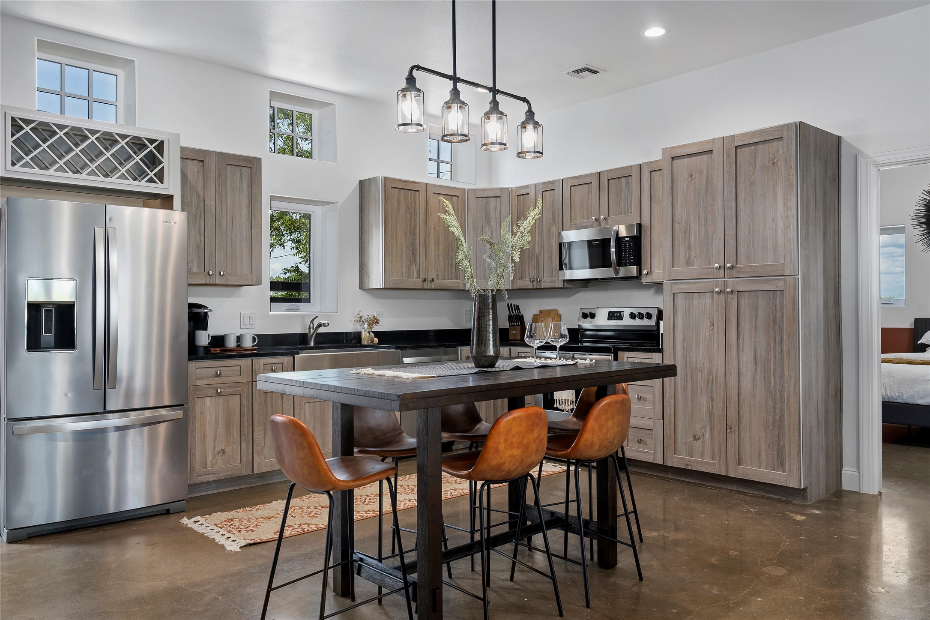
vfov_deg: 49.5
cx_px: 465
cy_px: 310
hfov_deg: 69.4
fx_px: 672
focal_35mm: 26
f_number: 8
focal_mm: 26
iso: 400
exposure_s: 1/5
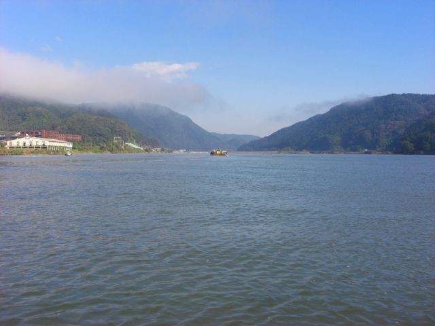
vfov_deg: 37.7
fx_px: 478
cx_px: 218
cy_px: 163
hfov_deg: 49.0
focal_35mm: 38
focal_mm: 7.9
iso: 80
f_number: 4
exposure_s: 1/640
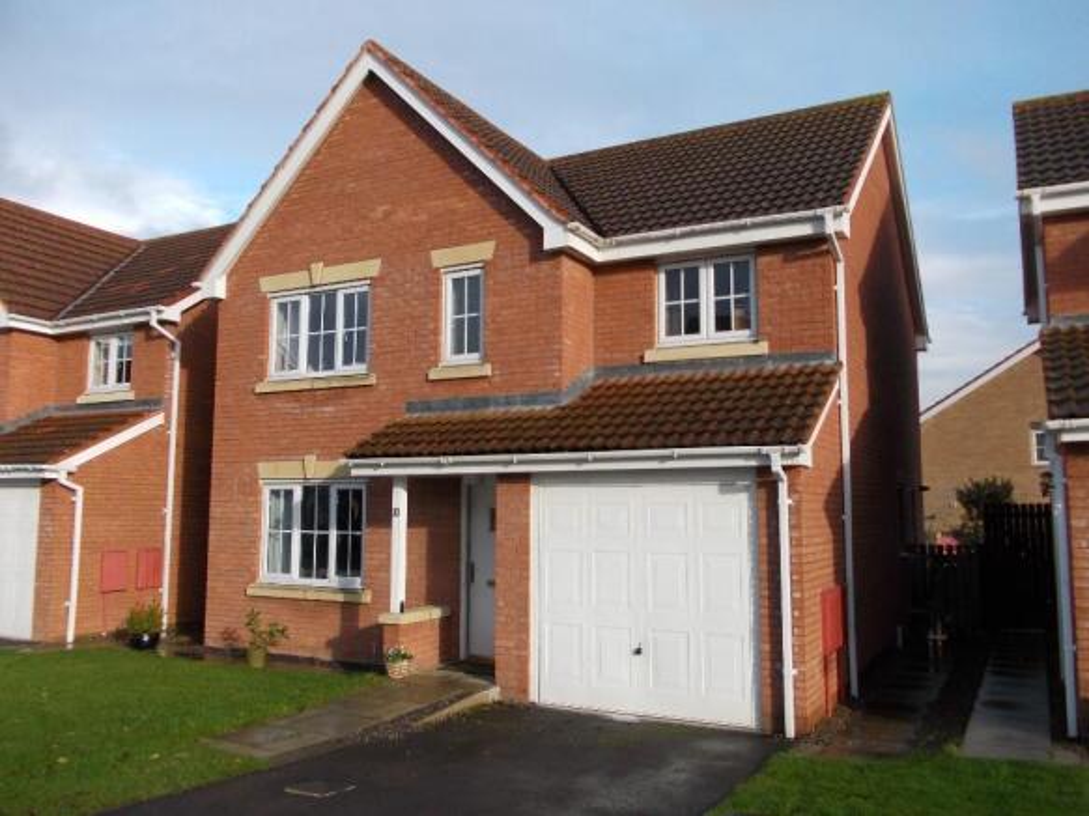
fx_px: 881
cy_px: 408
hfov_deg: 63.5
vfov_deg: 49.7
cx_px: 544
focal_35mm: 28
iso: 80
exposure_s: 1/400
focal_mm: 4
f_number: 2.7
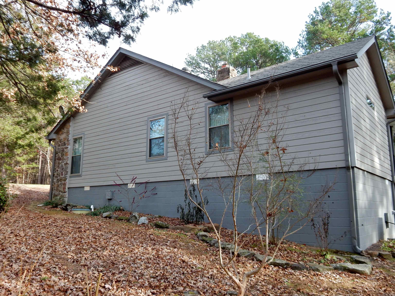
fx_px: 342
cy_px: 148
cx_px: 198
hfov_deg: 60.0
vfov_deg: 46.8
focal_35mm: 30
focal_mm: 5.4
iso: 125
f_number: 4
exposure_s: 1/160
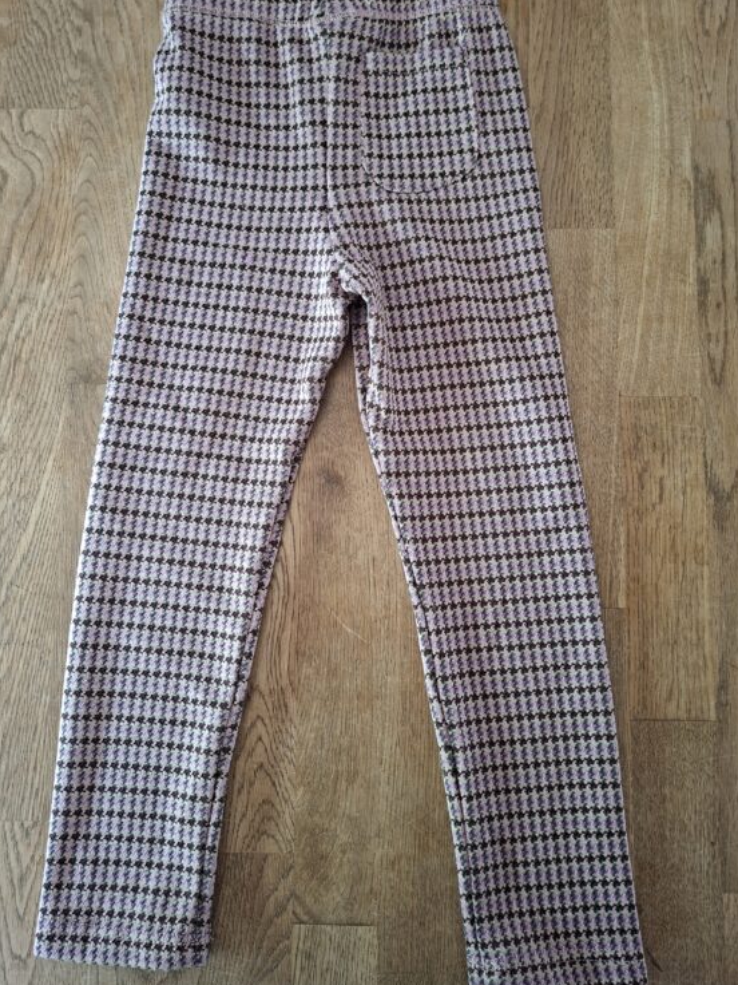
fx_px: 711
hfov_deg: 54.9
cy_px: 467
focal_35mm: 25
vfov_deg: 69.3
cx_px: 354
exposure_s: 1/25
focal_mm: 5.54
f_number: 1.8
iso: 400
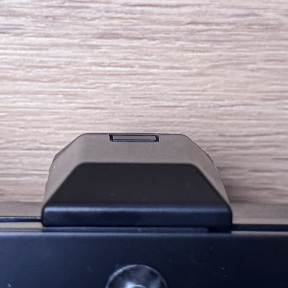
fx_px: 1130
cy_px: 125
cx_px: 135
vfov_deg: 14.5
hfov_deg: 14.5
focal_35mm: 120
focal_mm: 6.76
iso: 320
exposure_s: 1/60
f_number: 1.78
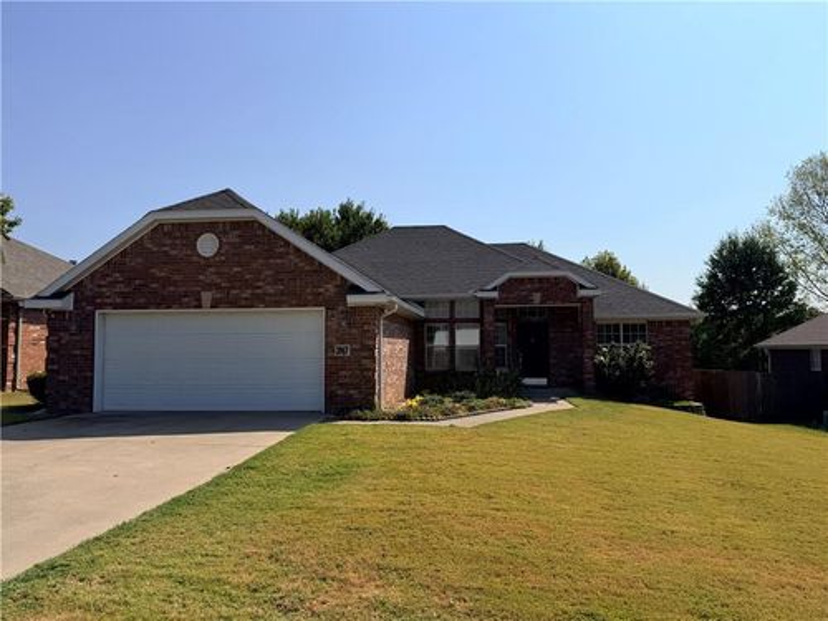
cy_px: 310
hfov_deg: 71.6
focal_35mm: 24
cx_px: 414
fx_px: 574
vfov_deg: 56.8
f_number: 1.78
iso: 80
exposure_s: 1/11905
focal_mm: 6.76
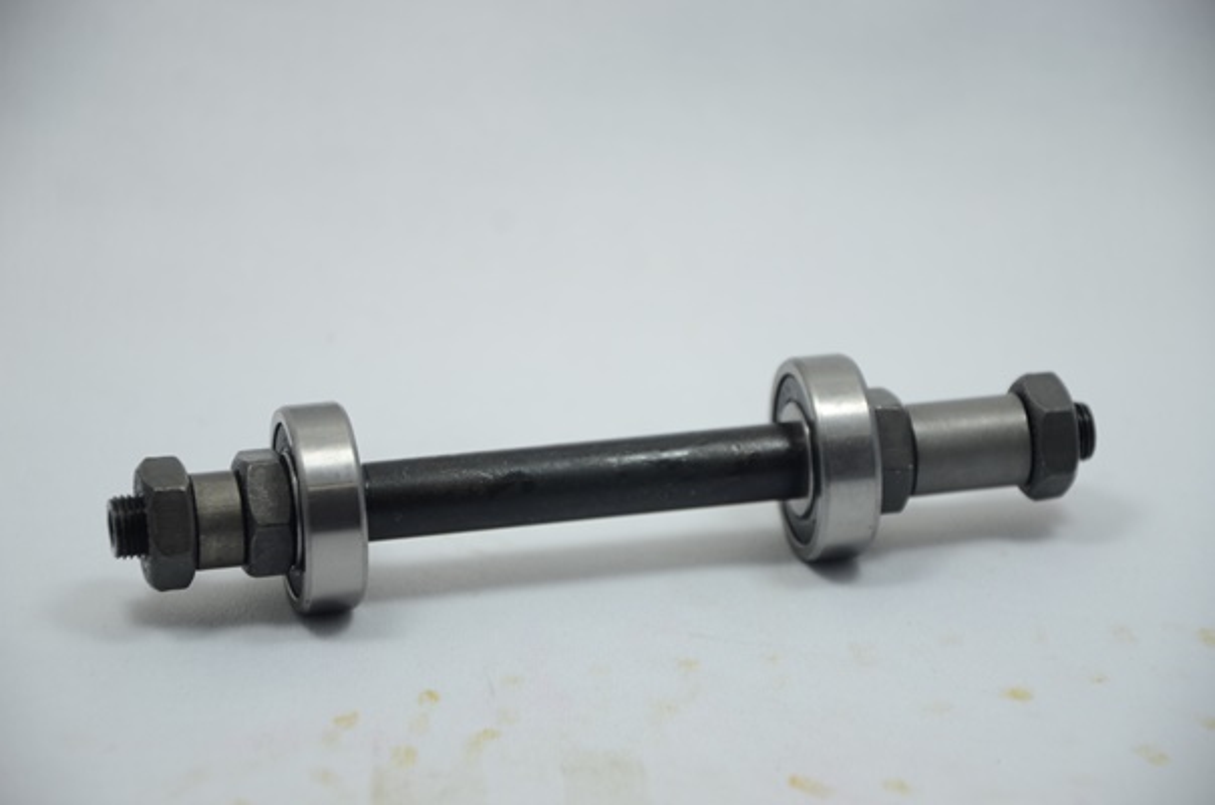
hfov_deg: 13.1
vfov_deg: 8.7
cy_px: 402
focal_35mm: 158
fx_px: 5304
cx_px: 608
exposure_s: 1/40
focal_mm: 105
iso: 100
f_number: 5.6
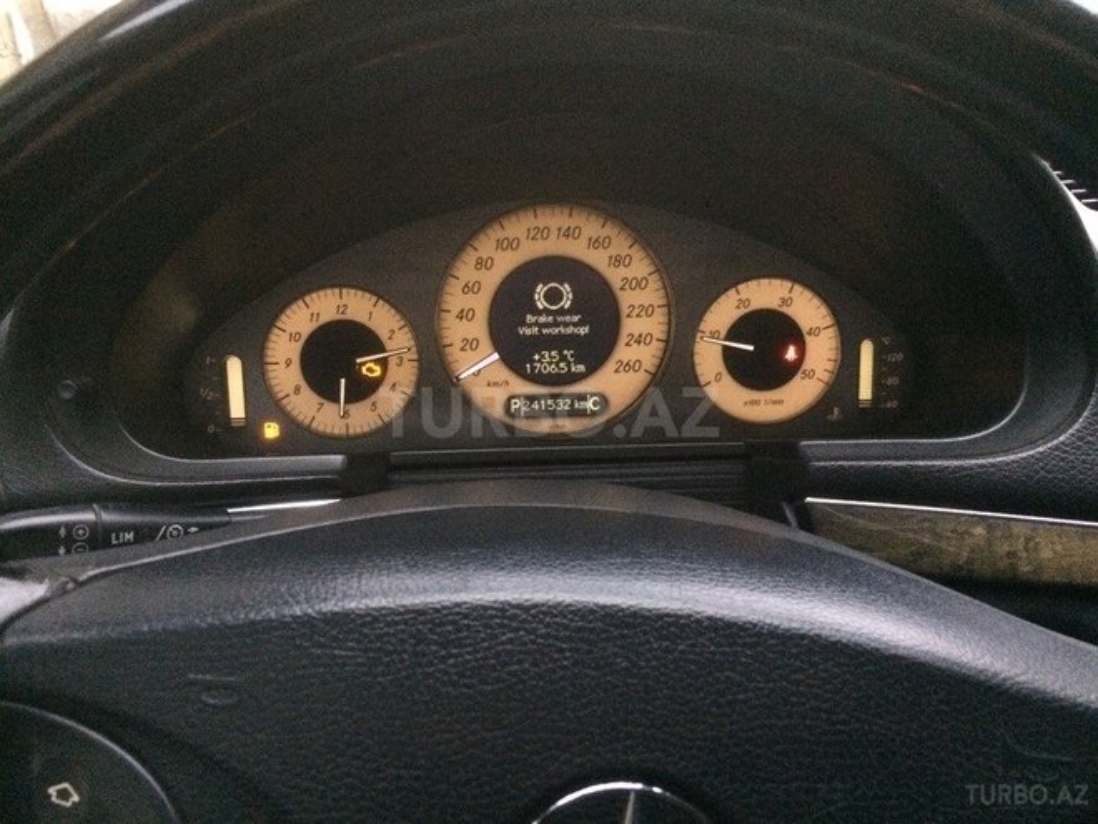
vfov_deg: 48.2
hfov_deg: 61.7
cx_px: 549
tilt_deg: -26.2
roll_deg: -0.8
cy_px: 412
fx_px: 920
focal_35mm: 29
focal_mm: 4.15
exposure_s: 1/17
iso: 400
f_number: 2.2
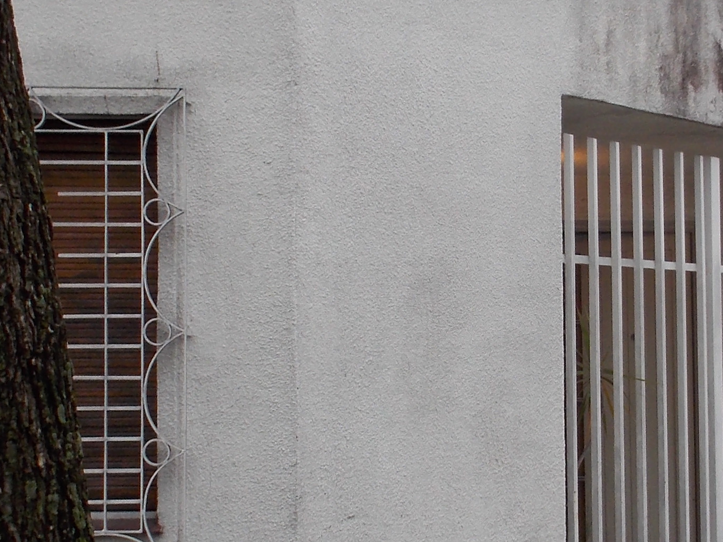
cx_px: 507
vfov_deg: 19.1
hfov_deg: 25.2
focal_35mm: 77
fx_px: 1608
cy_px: 303
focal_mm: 4.1
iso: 80
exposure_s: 1/160
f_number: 3.3
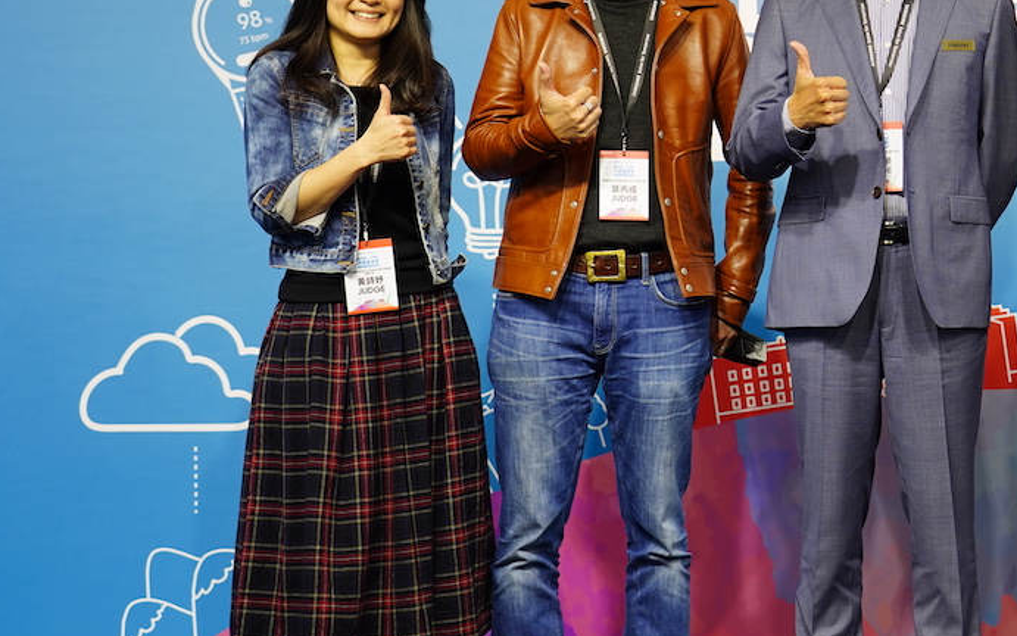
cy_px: 177
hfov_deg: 20.0
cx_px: 902
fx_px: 2827
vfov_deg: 12.8
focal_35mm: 102
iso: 500
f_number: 4
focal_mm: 54
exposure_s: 1/125
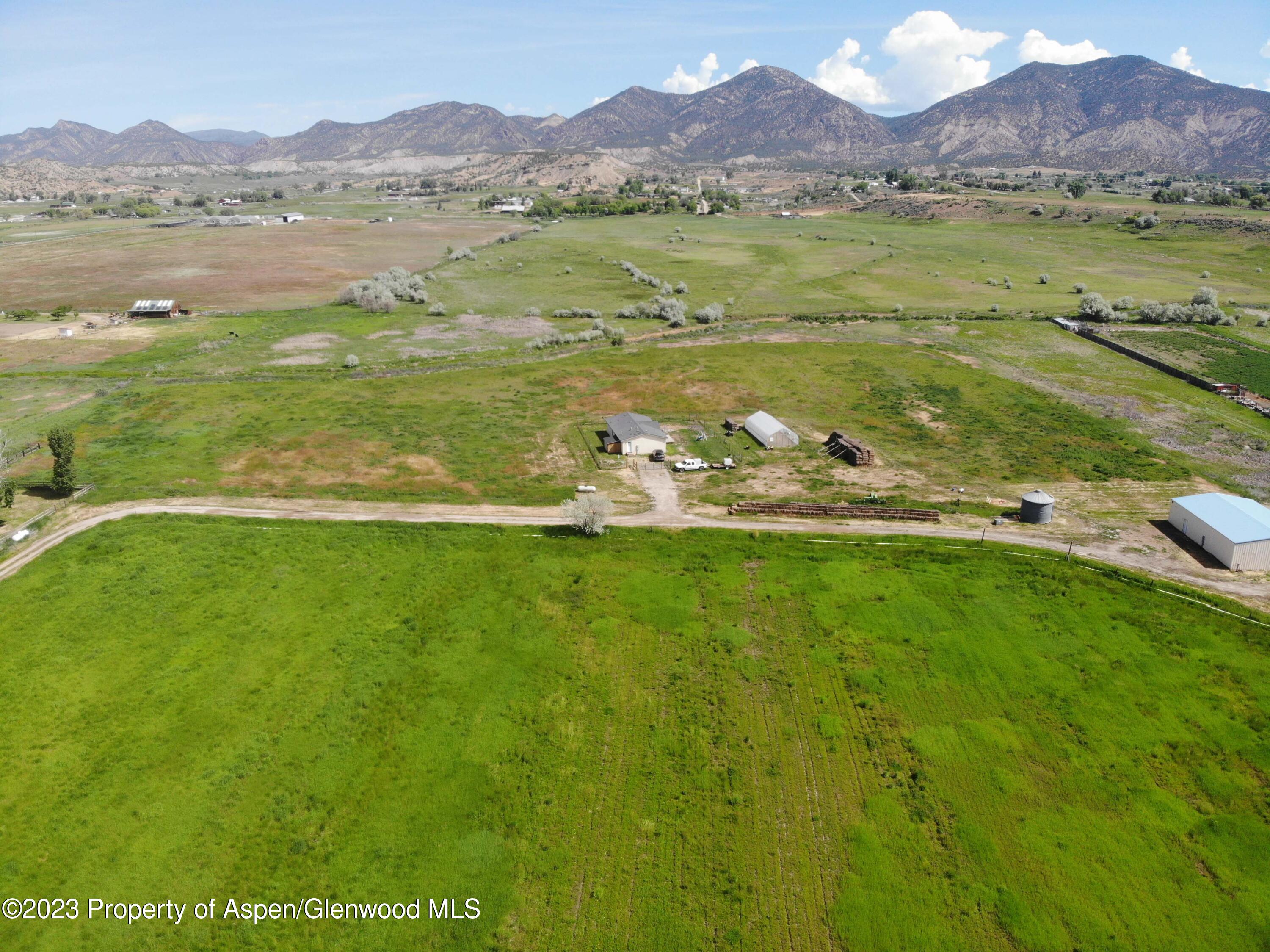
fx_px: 880
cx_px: 635
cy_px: 476
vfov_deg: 56.8
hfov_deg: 71.6
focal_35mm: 24
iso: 100
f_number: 2.8
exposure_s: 1/740
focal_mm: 4.5
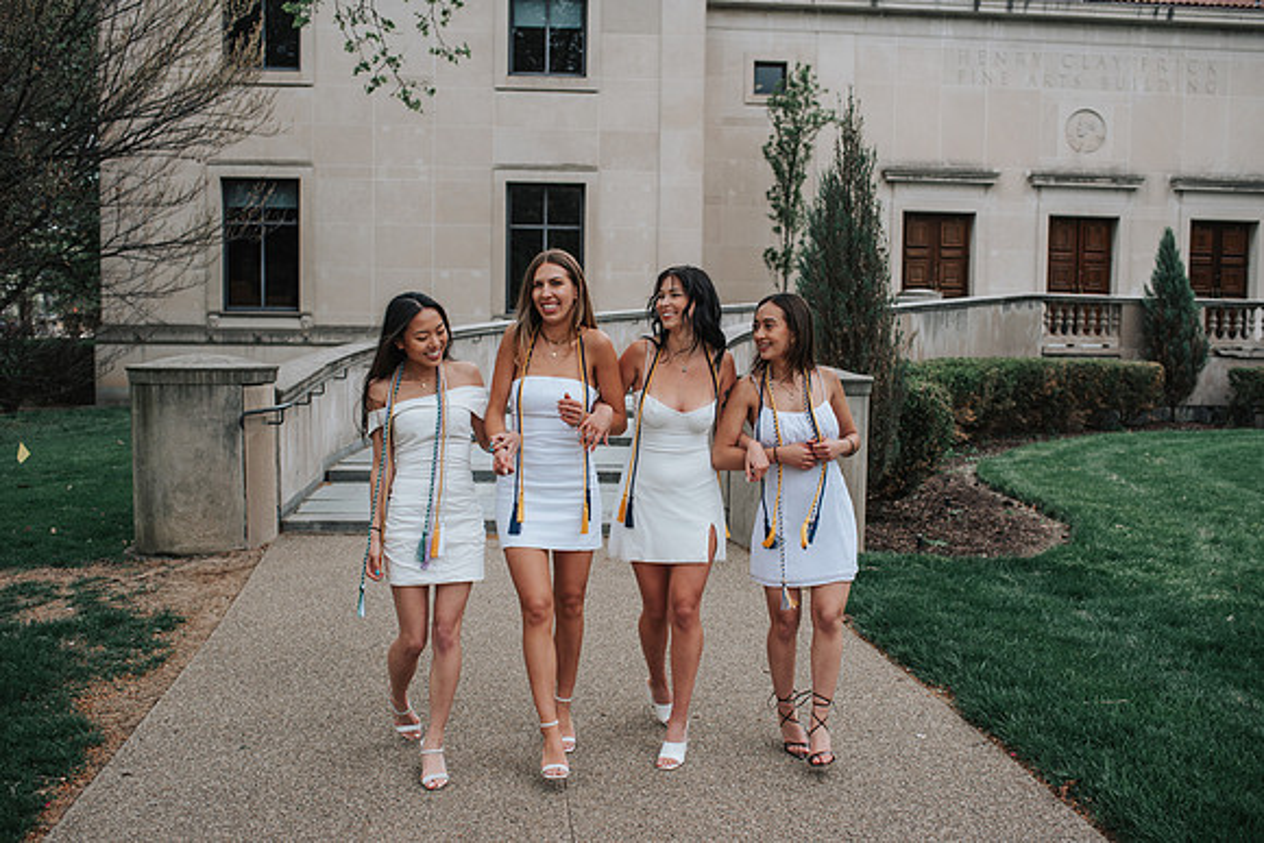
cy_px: 422
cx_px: 632
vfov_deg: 37.9
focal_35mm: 35
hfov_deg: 54.4
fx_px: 1229
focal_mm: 35
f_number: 3.5
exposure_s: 1/500
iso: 100
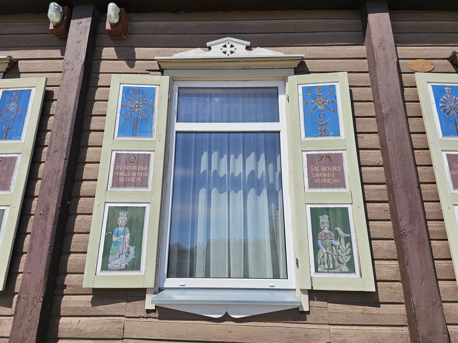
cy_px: 172
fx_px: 304
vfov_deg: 58.9
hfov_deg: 73.9
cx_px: 229
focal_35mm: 23
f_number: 1.7
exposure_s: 1/1525
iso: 16
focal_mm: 6.3
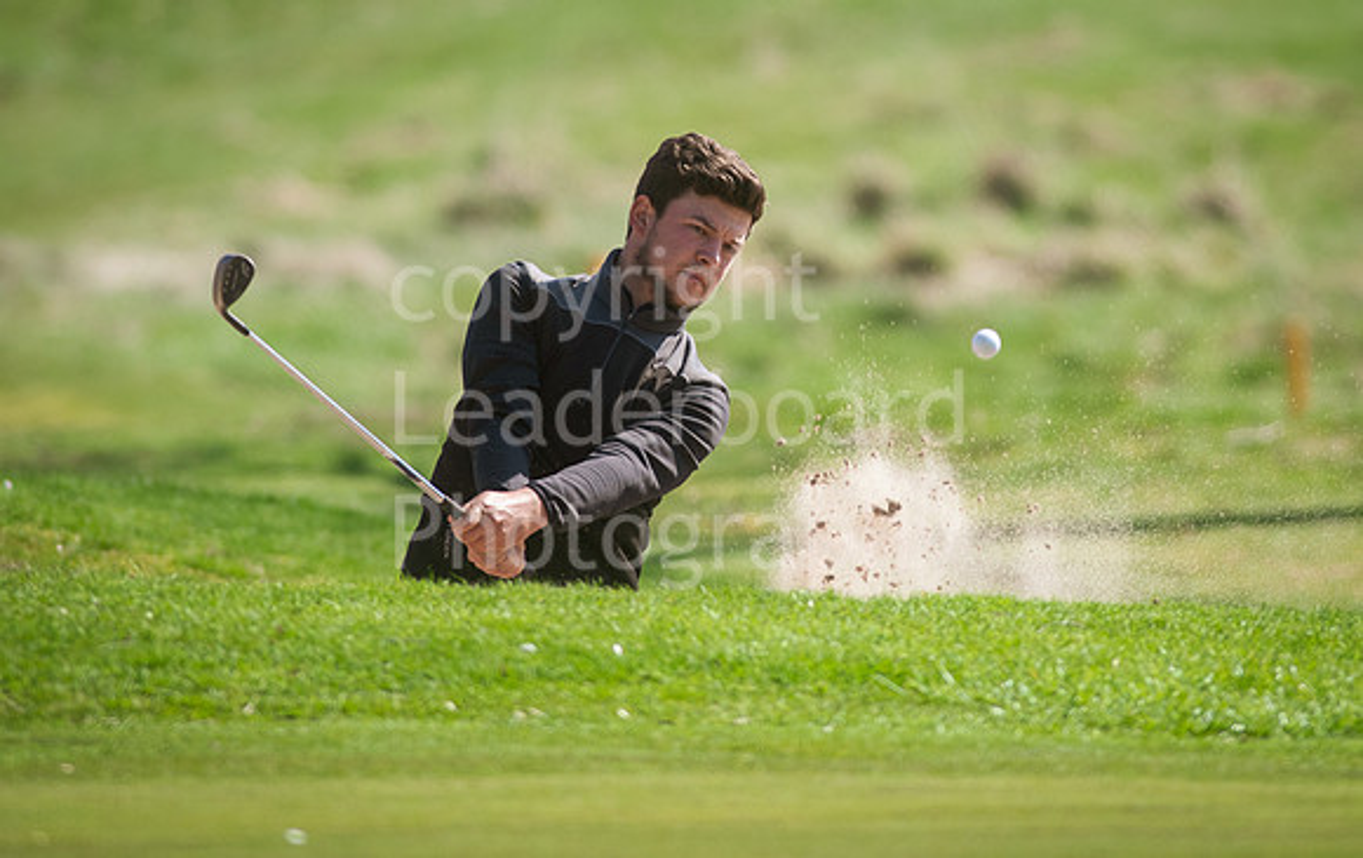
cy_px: 280
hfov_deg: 3.6
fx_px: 21718
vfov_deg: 2.3
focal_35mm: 584
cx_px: 813
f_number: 4
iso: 400
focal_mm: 300
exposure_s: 1/2500
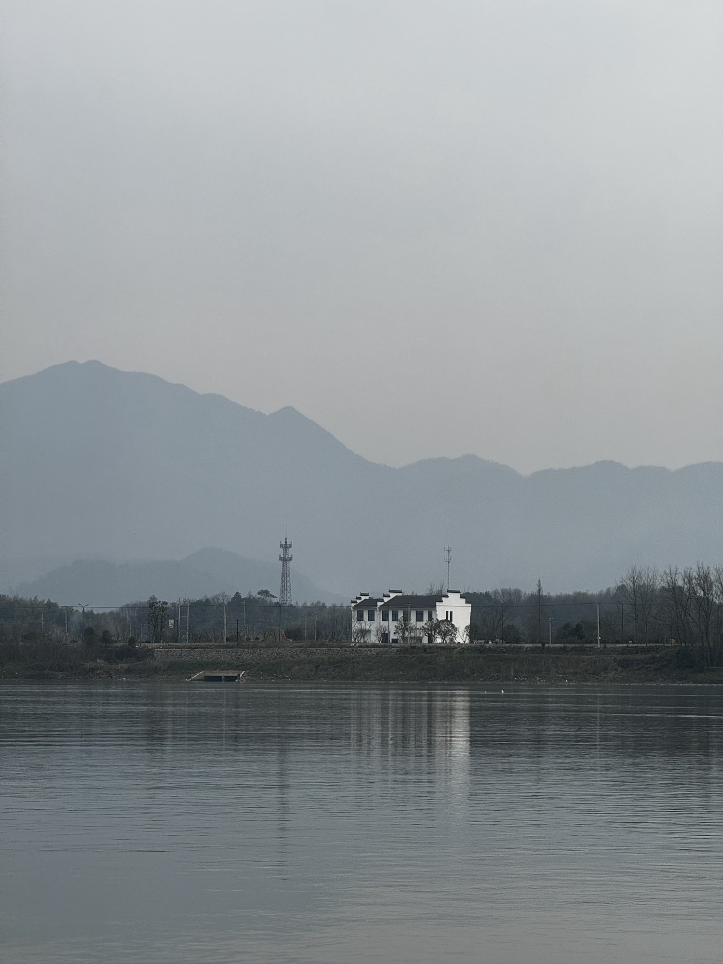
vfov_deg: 16.4
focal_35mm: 120
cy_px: 482
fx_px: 3342
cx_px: 362
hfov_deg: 12.3
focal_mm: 15.66
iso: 50
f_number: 2.8
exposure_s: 1/205
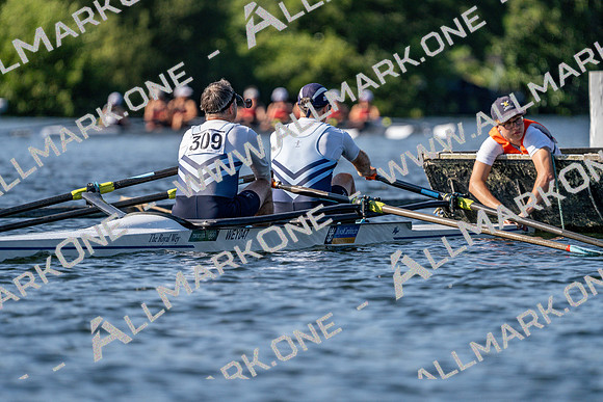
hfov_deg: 4.3
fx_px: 8008
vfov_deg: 2.9
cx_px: 302
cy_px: 201
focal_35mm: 478
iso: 250
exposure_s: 1/1600
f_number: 6.3
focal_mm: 478
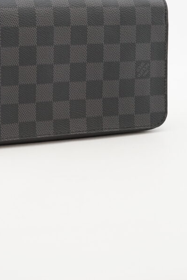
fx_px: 670
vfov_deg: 23.5
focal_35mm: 86
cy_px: 81
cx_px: 59
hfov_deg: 15.9
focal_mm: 50
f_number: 6.3
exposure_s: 1/10
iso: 640
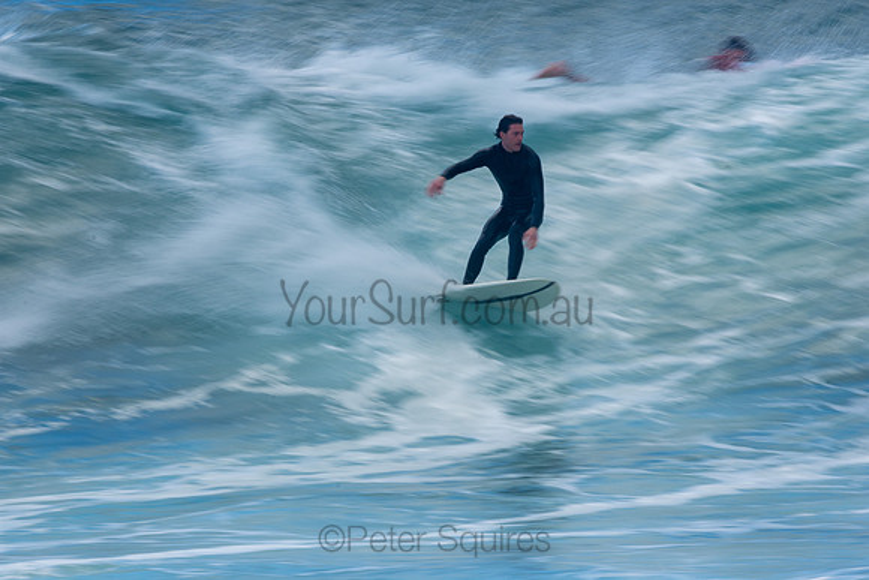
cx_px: 434
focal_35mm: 750
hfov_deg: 2.7
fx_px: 18108
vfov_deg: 1.8
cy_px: 290
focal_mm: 500
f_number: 20
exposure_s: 1/30
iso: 100
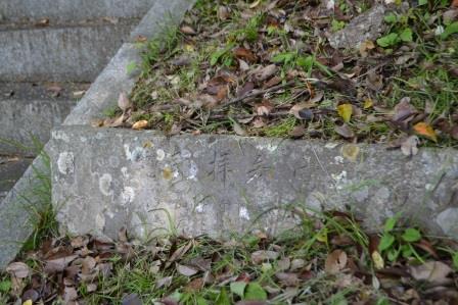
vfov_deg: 25.1
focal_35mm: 54
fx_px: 687
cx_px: 229
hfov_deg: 36.9
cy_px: 152
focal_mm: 36
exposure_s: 1/125
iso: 140
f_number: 5.6
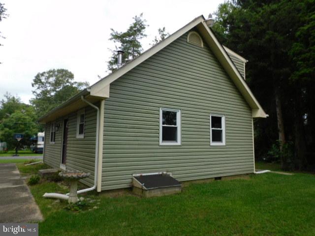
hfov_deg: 71.6
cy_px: 118
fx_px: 218
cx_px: 158
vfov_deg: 56.8
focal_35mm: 24
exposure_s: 1/640
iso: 125
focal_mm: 4.3
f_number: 3.3
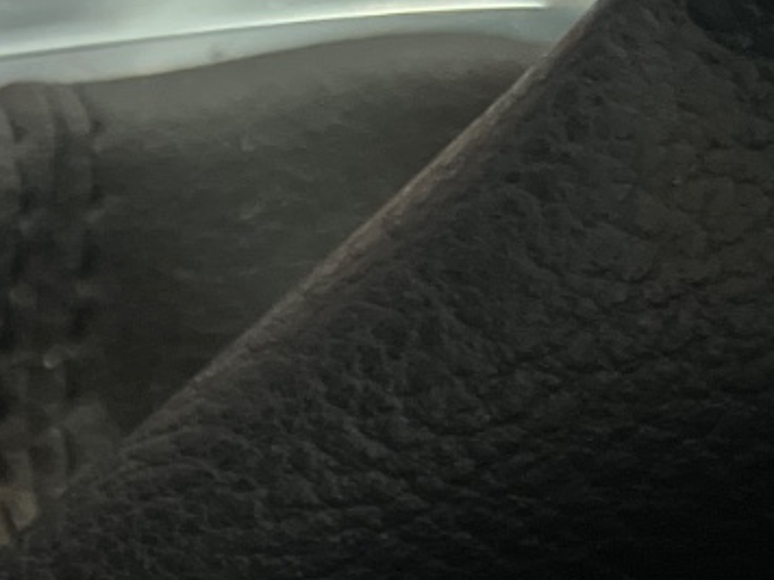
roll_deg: -6.1
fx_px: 2616
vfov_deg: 11.7
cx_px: -580
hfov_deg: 14.9
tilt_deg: -41.5
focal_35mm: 117
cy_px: 1058
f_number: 1.6
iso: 640
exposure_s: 1/25
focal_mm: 5.1
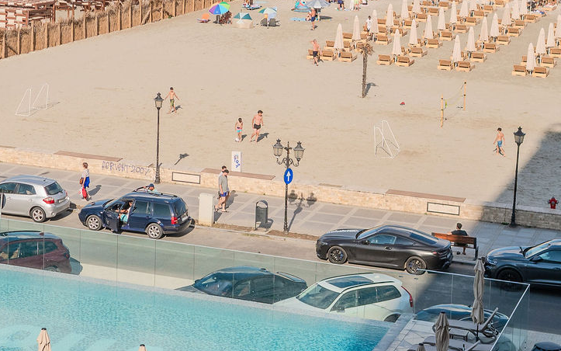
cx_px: 71
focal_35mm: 101
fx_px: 1544
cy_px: 12
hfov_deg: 20.2
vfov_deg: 12.8
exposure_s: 1/4000
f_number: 5
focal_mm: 35
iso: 400
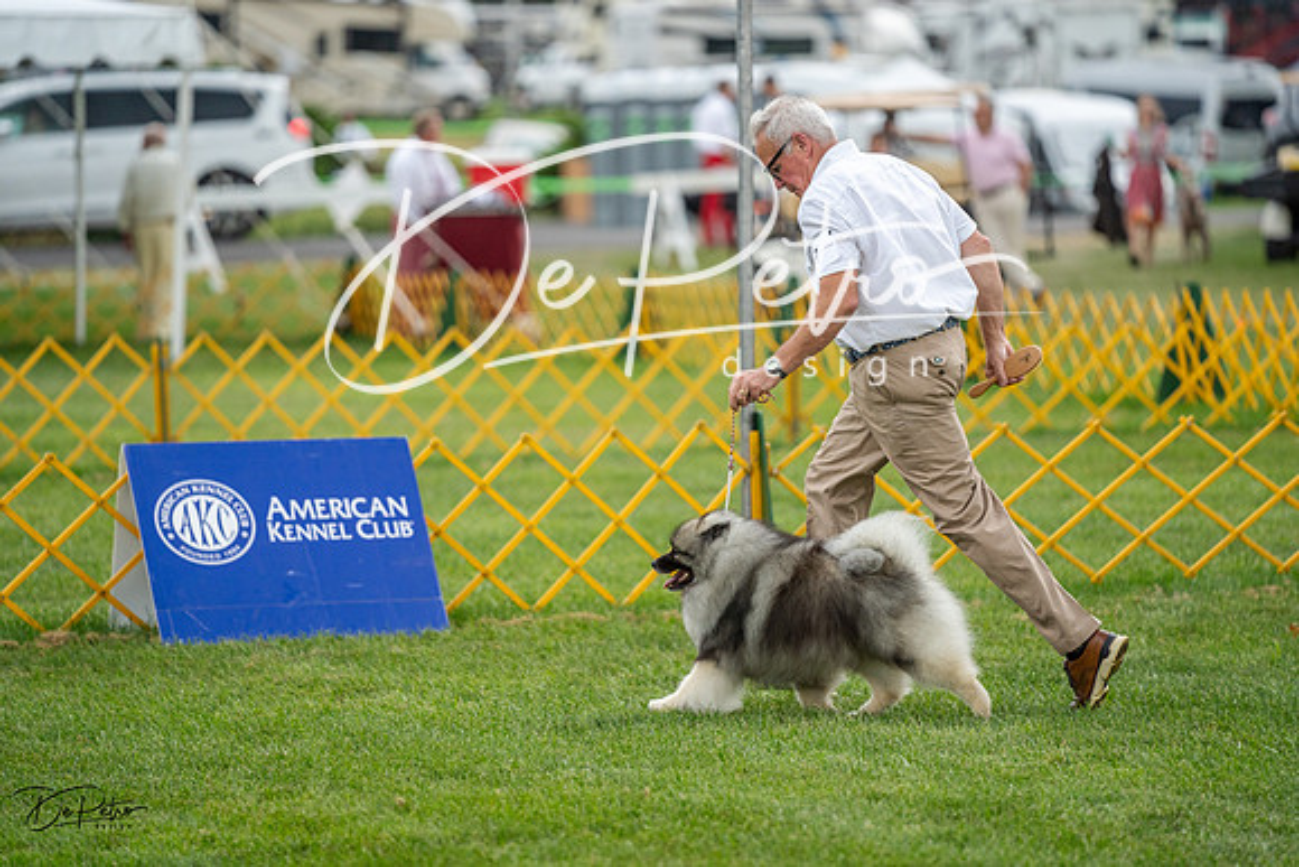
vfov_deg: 7.2
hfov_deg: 10.8
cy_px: 434
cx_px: 650
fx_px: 6893
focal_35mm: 191
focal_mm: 191
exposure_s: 1/640
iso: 640
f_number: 2.8
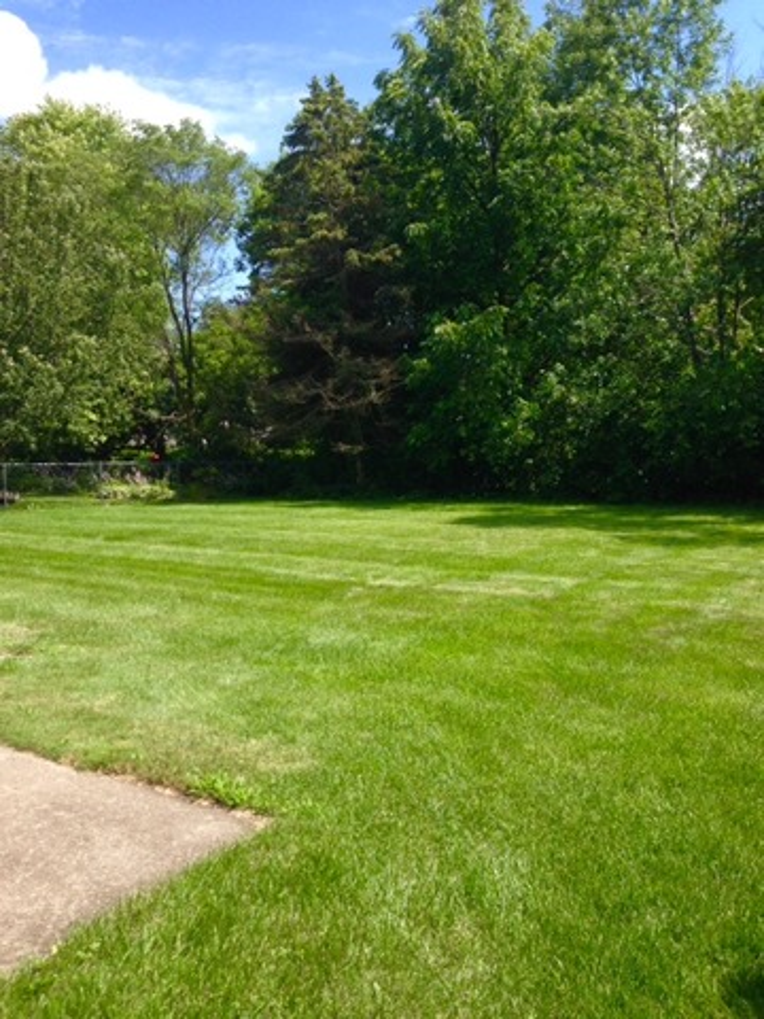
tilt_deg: -2.5
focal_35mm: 33
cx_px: 382
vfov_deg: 55.4
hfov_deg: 42.9
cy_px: 510
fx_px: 971
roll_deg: +1.3
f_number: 2.4
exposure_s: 1/704
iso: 50
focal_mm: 4.12
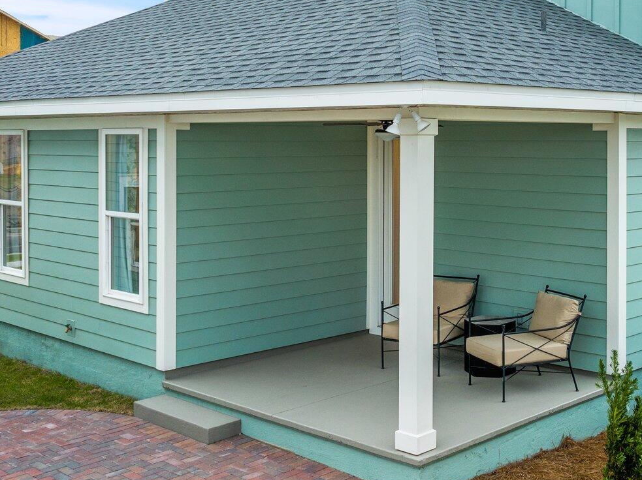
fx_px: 927
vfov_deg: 28.8
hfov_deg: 37.6
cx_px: 449
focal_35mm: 50
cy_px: 141
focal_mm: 12.29
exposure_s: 1/100
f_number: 3.5
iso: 100
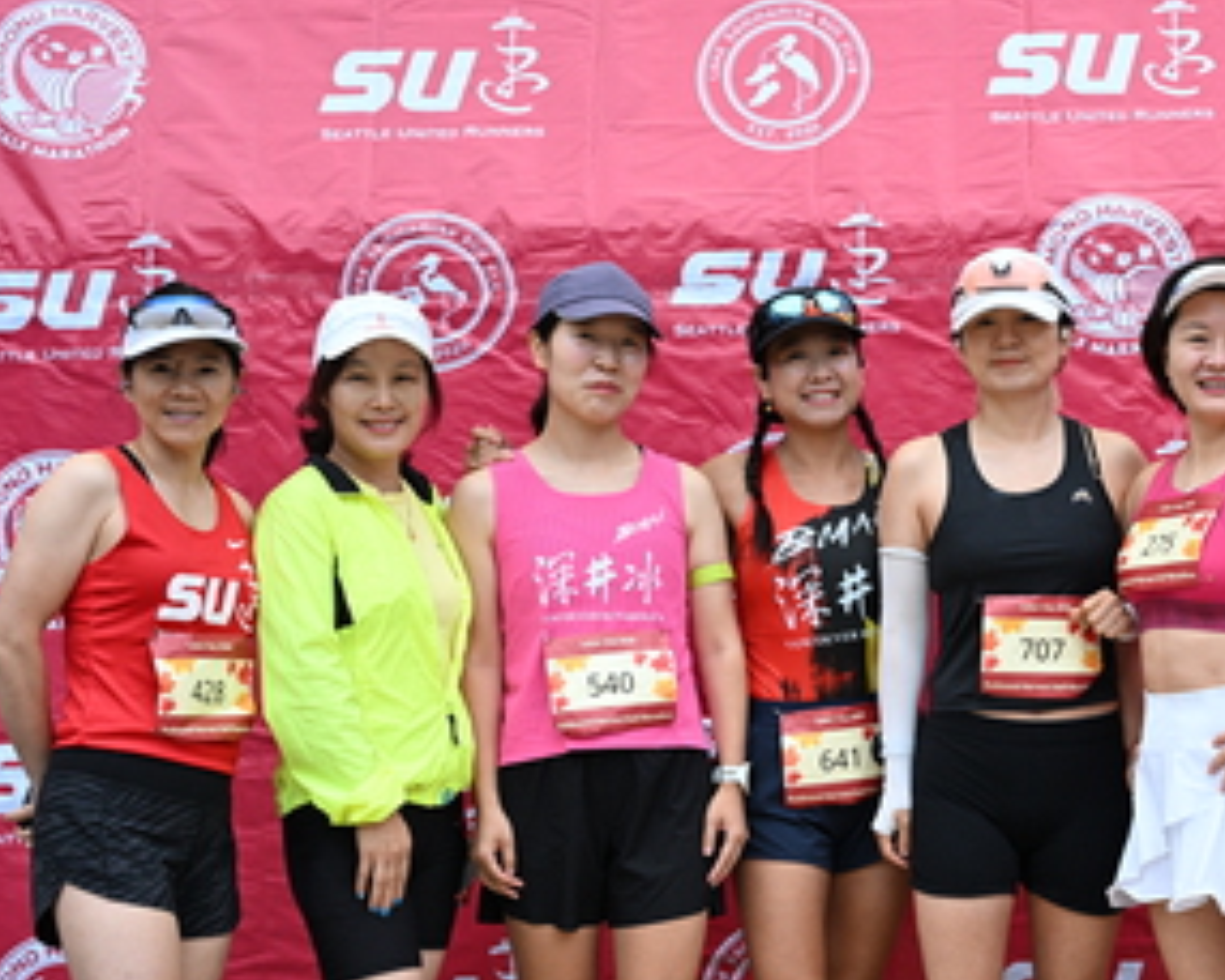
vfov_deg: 18.5
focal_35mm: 83
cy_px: 627
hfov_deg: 22.6
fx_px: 3010
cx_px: 1015
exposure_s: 1/500
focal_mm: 46
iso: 2000
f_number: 4
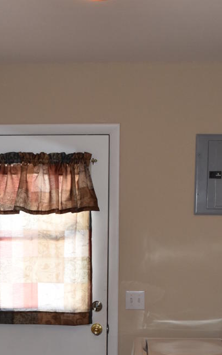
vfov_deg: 23.2
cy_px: 364
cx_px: 79
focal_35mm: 85
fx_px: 822
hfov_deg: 15.4
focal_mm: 18
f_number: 4.5
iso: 500
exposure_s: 1/60
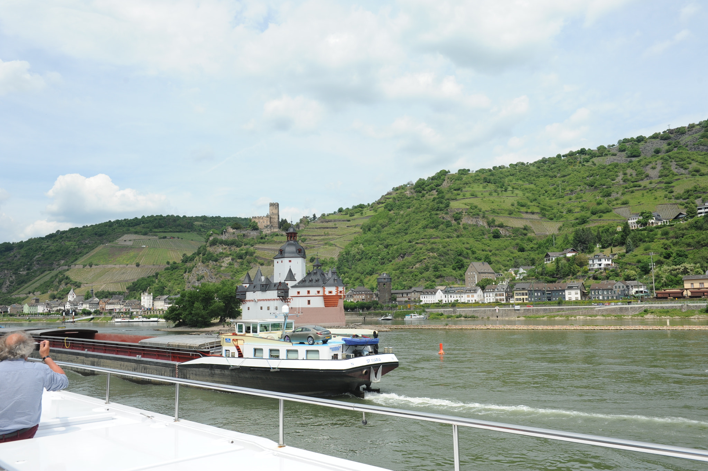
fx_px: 609
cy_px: 236
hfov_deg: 60.3
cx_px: 354
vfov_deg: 42.3
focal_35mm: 31
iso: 400
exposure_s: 1/800
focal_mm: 31
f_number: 9
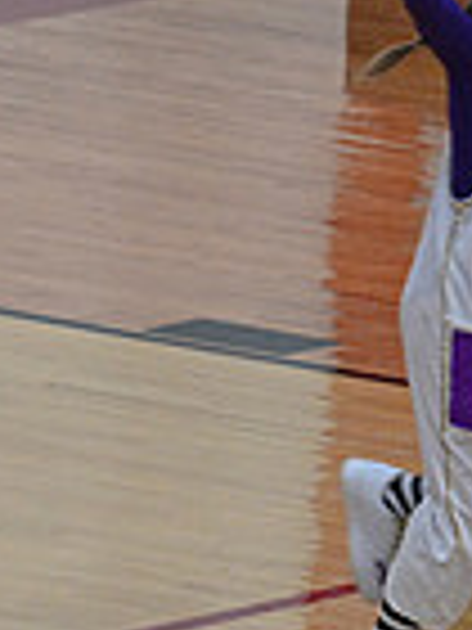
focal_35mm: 758
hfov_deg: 2.0
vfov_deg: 2.6
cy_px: -7
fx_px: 13781
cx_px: -769
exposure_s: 1/400
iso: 4000
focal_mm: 190
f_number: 4
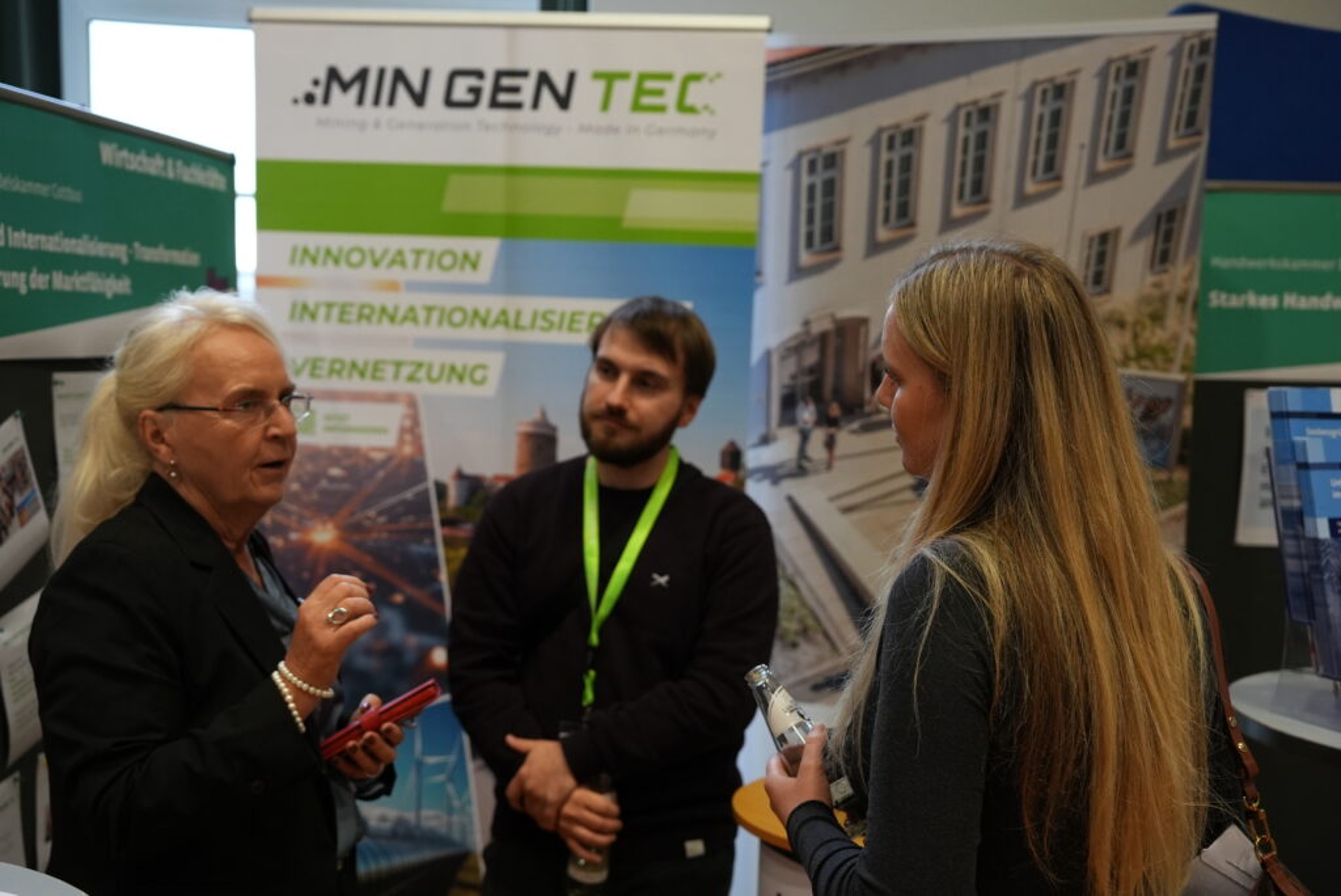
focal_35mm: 47
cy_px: 448
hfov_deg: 42.0
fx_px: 1748
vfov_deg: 28.7
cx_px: 670
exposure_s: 1/160
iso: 3200
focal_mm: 46.9
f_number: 4
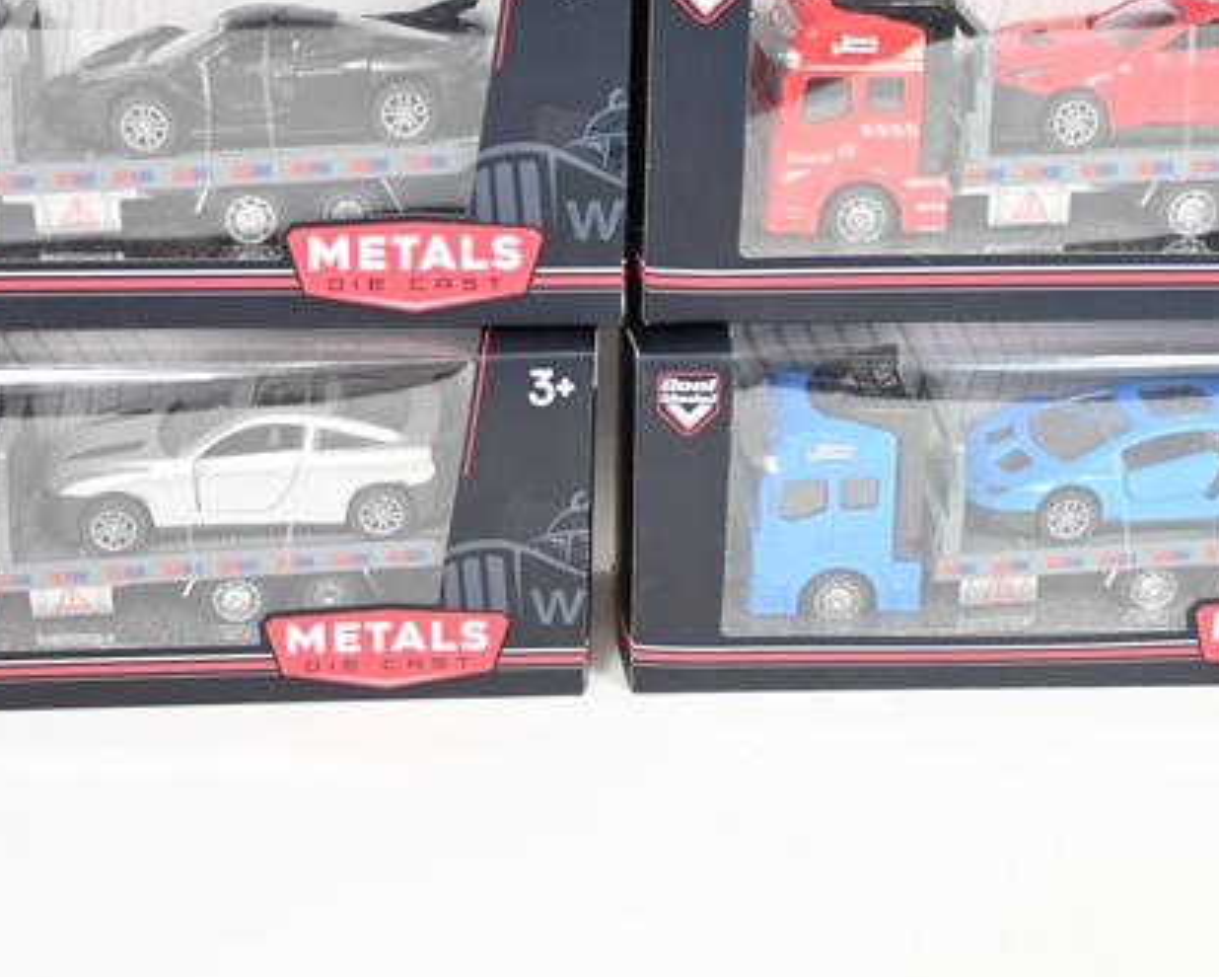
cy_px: 290
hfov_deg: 31.3
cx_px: 598
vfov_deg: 25.1
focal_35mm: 60
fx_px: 2174
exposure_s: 1/125
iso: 720
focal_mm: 24.5
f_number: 4.2
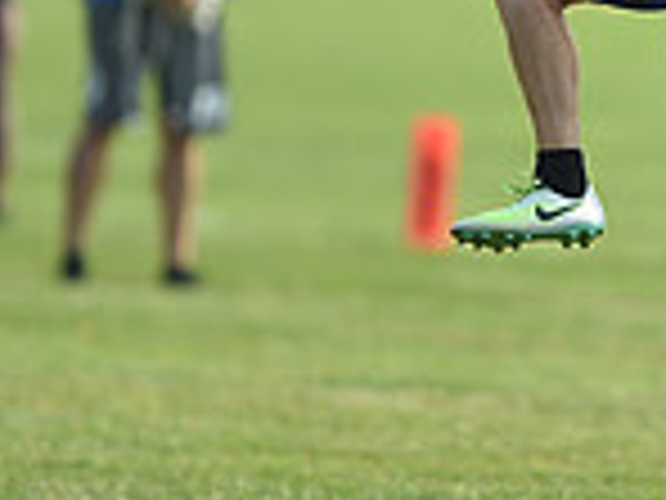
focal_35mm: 1510
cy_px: -97
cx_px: 724
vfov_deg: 1.0
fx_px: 29052
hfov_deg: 1.3
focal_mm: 400
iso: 100
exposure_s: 1/1000
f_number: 2.8
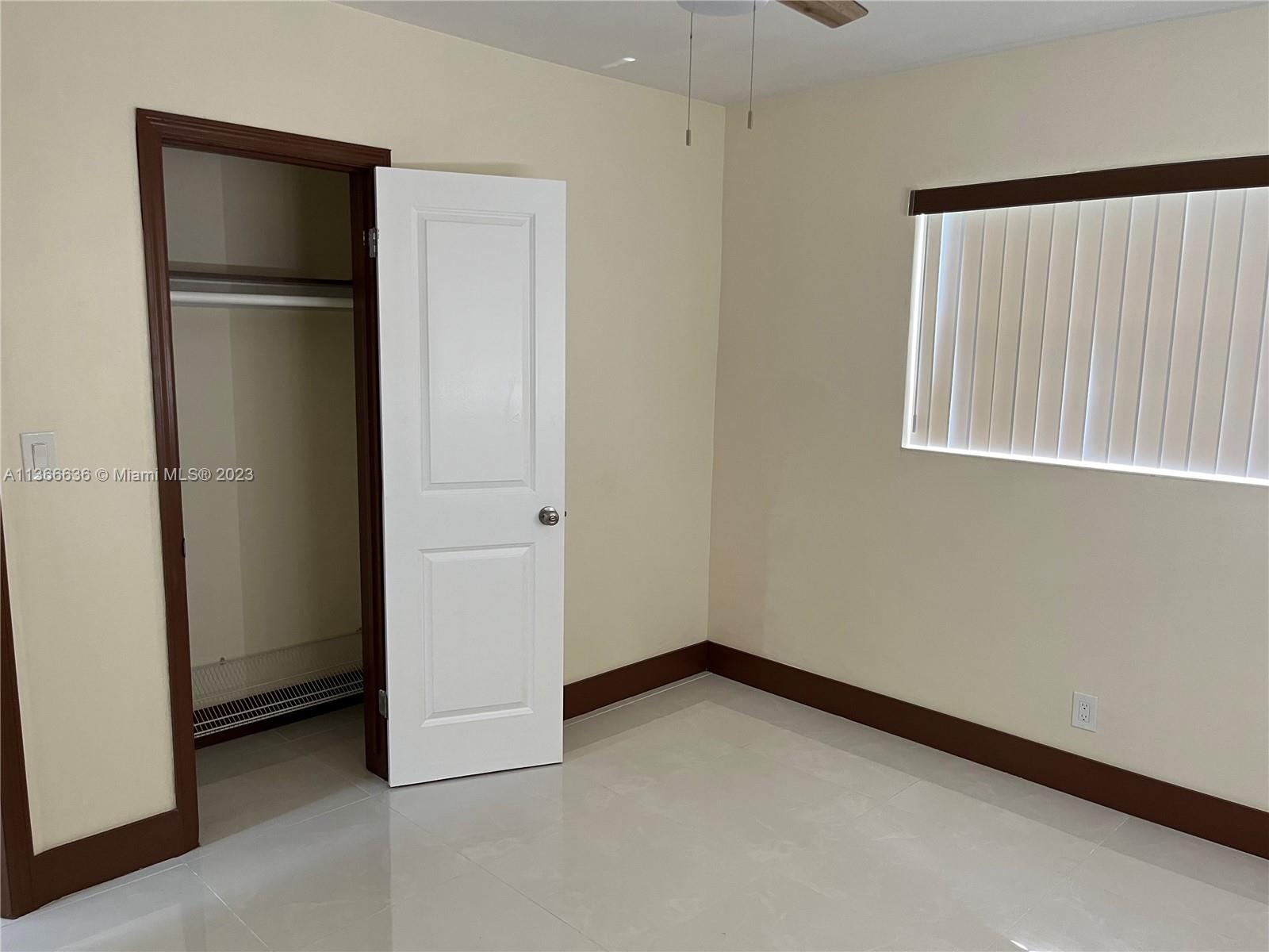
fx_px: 953
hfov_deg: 67.3
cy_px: 476
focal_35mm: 26
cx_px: 634
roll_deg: -1.6
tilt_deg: -8.4
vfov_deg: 53.1
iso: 125
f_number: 1.6
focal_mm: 5.1
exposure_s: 1/60
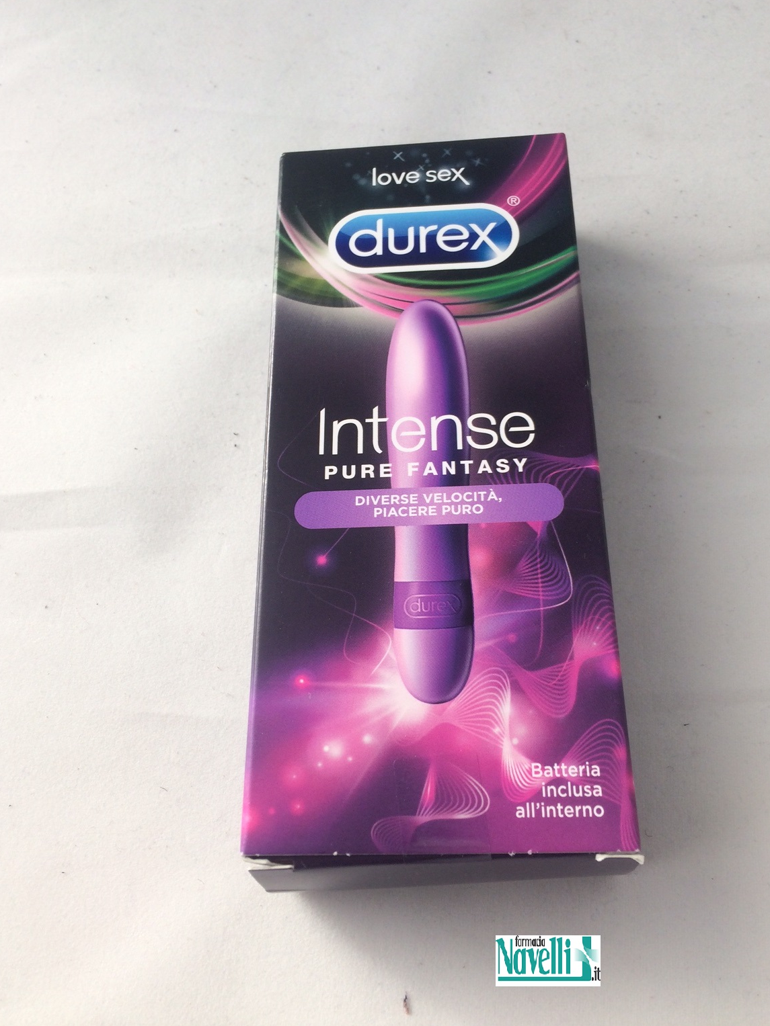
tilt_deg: -64.6
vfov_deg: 58.3
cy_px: 497
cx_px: 387
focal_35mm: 31
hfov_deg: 45.4
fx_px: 920
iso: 32
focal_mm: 4.15
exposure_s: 1/500
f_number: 2.2
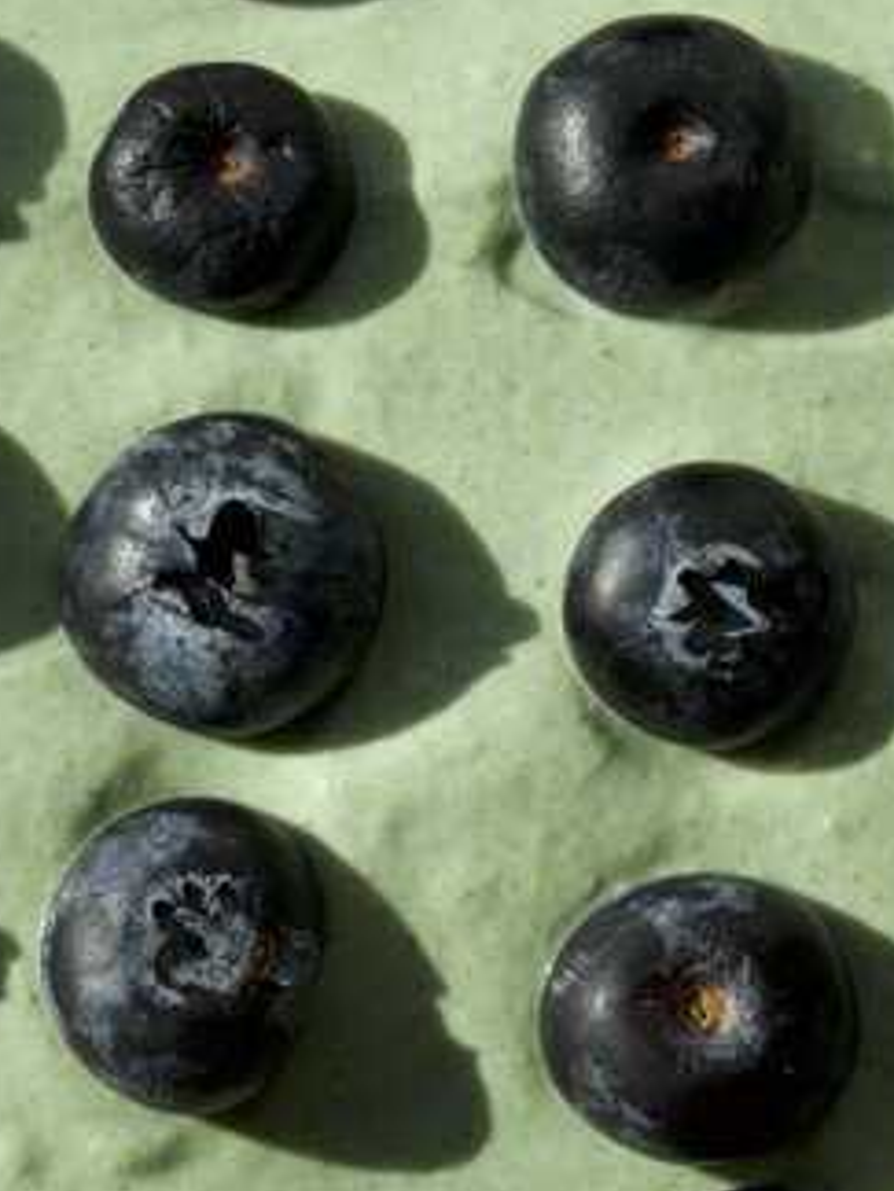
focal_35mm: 219
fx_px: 7534
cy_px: 515
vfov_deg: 9.0
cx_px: 383
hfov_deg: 6.8
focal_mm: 41
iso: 100
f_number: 4.5
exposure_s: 1/640
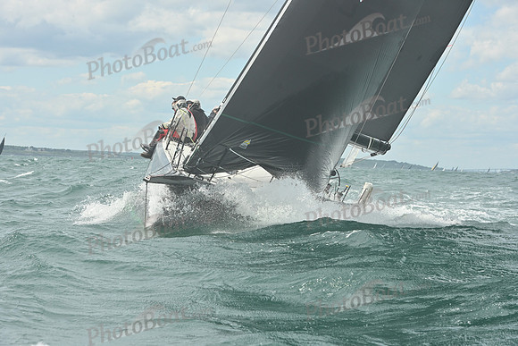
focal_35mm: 100
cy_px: 173
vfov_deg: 13.7
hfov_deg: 20.4
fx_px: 1439
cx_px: 259
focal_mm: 100
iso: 320
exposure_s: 1/1250
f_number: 9
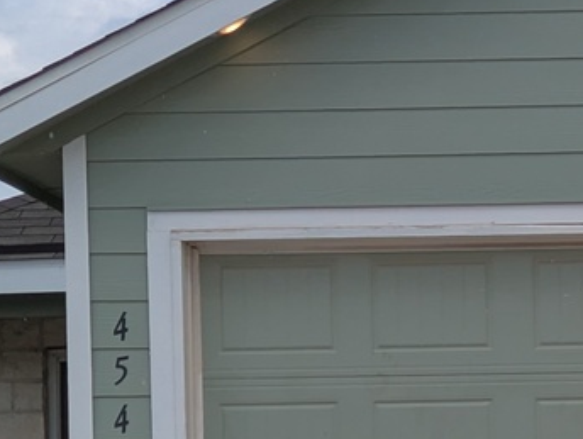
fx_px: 3592
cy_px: 490
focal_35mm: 213
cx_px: 766
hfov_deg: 9.1
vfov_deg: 7.0
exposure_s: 1/3215
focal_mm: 5.43
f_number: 1.89
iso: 45
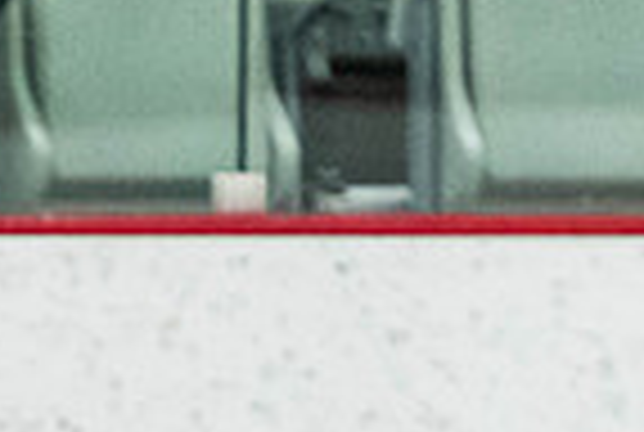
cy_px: 770
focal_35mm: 1450
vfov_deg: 1.0
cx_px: -679
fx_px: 25993
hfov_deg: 1.4
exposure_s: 1/640
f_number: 2.8
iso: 3200
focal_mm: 175
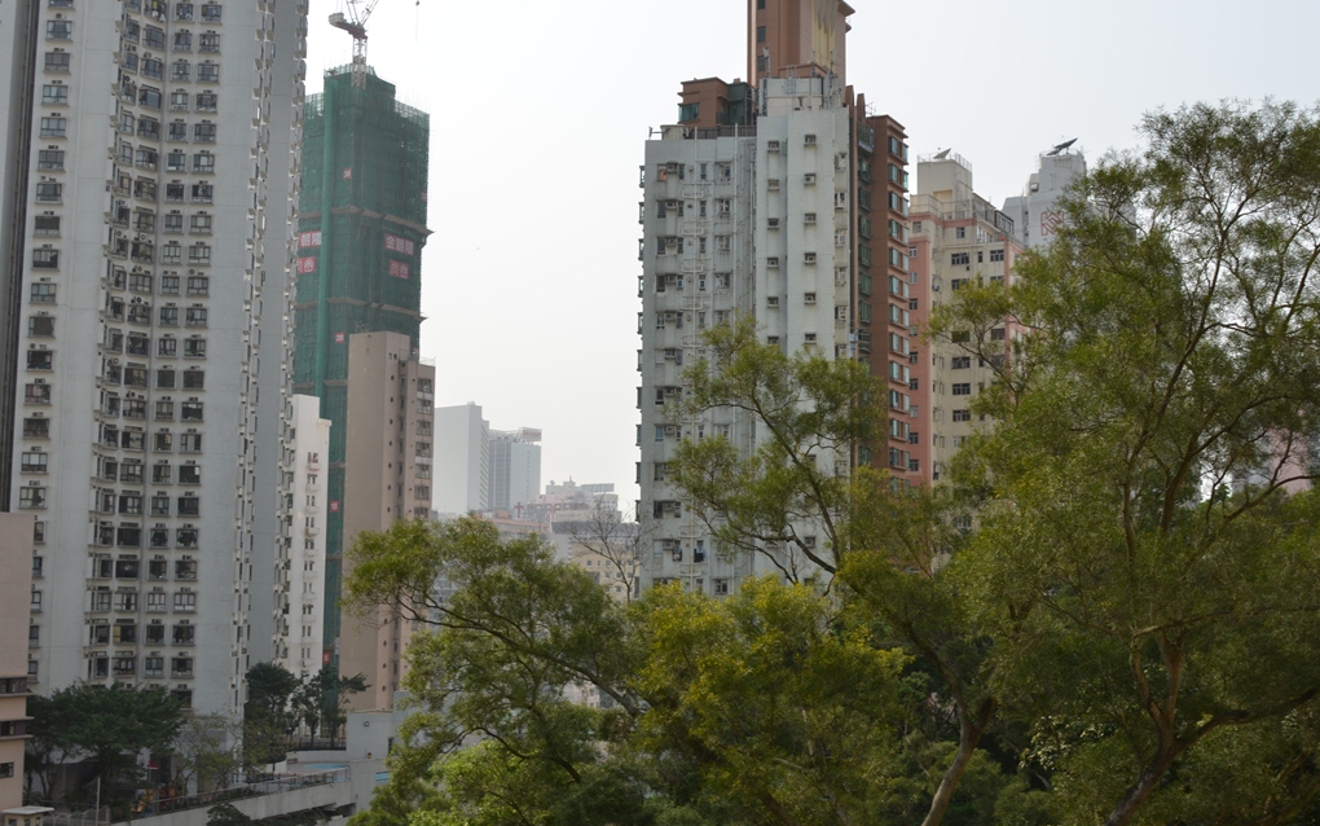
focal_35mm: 49
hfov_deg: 41.0
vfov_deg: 26.4
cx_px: 660
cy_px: 396
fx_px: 1763
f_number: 8
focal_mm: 32
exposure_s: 1/250
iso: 140
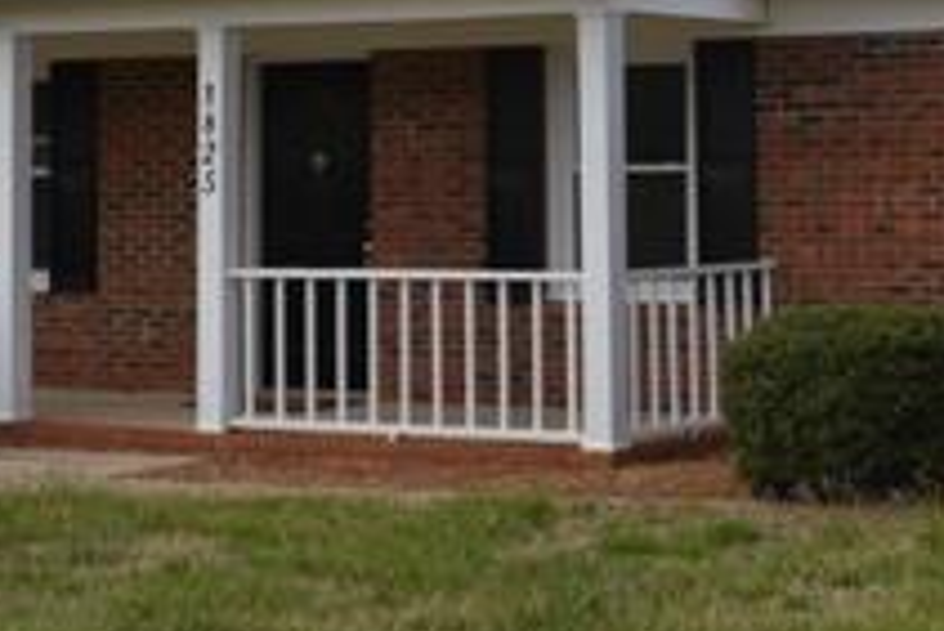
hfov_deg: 18.7
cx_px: 608
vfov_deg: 12.3
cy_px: -101
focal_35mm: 109
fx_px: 2860
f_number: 9
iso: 100
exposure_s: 1/200
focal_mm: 24
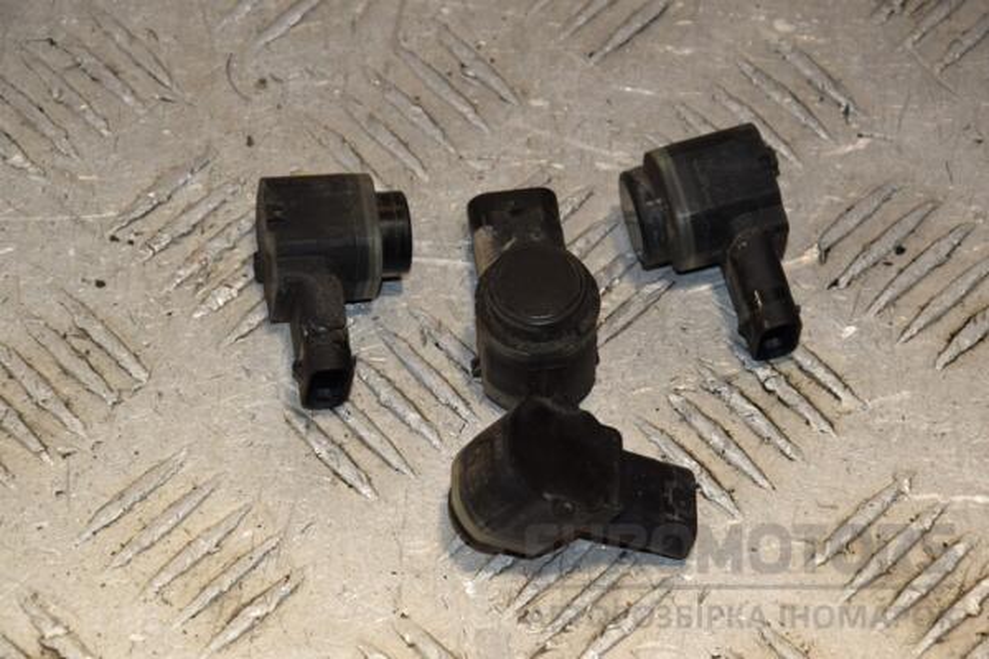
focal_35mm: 158
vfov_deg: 8.7
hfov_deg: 13.0
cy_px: 330
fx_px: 4327
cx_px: 494
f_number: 9
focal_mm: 105
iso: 800
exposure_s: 1/200
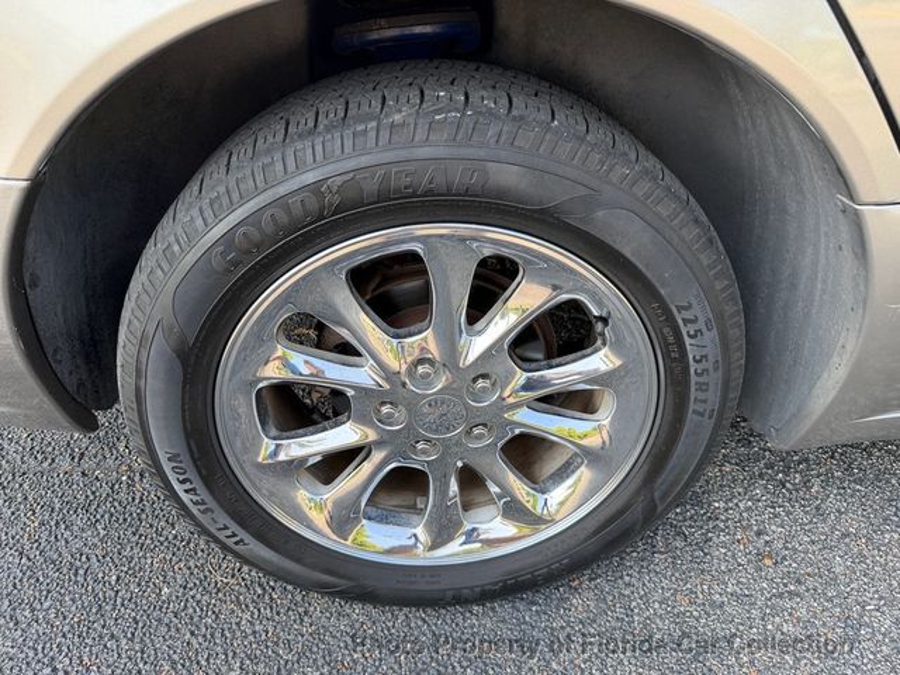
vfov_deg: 56.8
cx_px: 450
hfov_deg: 71.6
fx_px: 624
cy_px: 338
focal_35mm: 24
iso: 80
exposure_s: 1/256
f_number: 1.78
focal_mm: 6.76
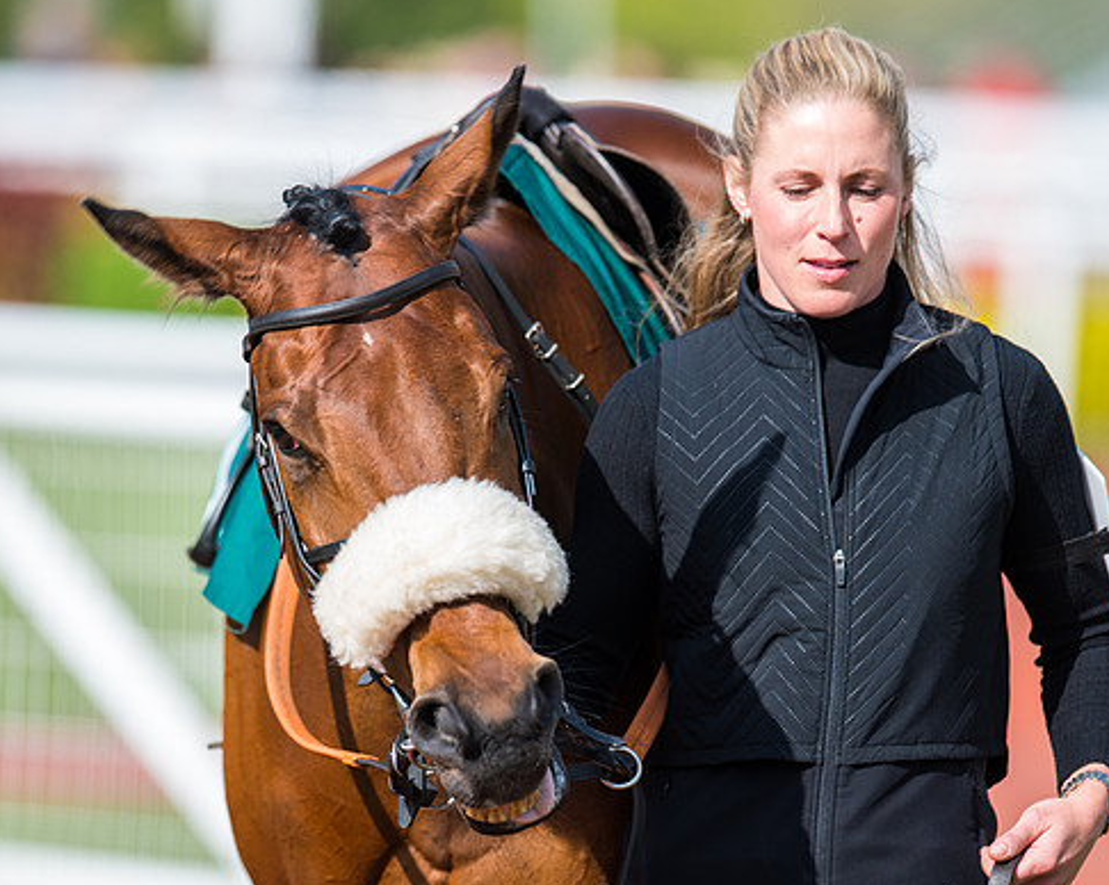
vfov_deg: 3.0
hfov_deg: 3.7
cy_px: 497
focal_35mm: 523
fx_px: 17152
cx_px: 562
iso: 160
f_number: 5
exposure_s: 1/1000
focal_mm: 400
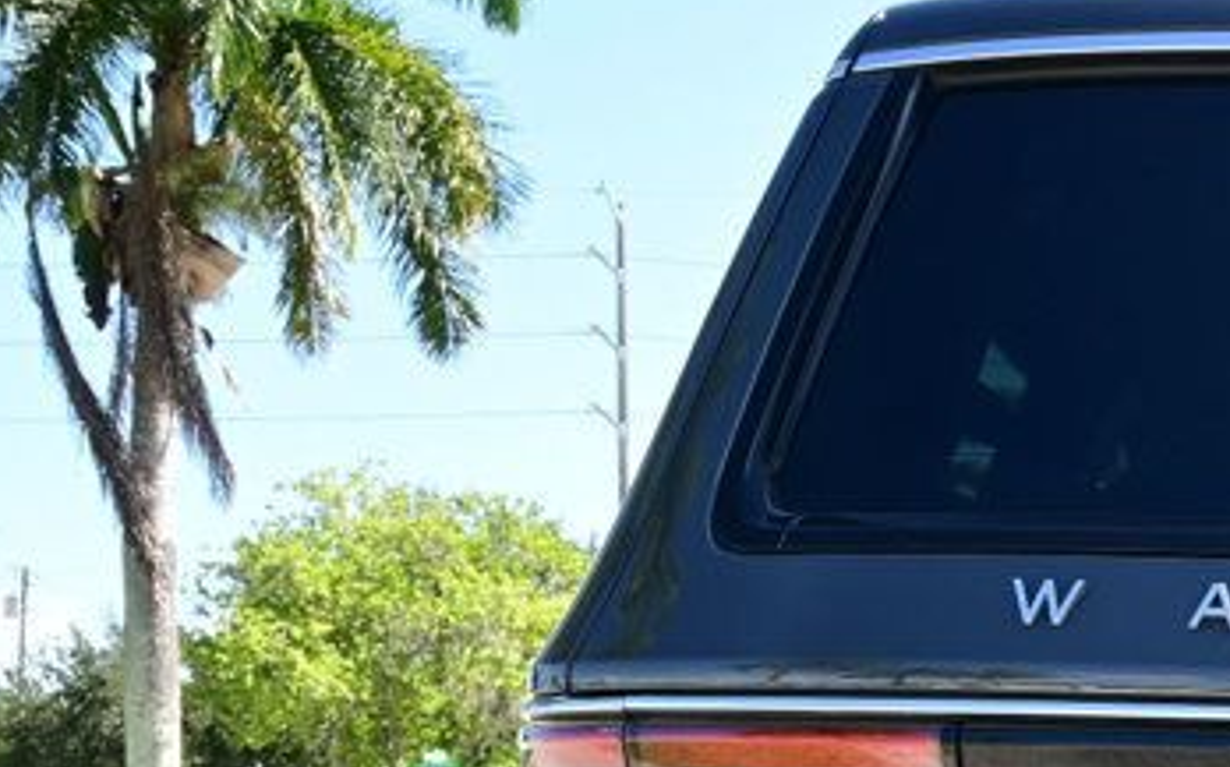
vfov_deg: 17.2
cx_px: 1594
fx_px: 2412
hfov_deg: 24.9
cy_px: 933
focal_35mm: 72
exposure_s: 1/125
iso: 100
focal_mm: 16
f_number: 5.6
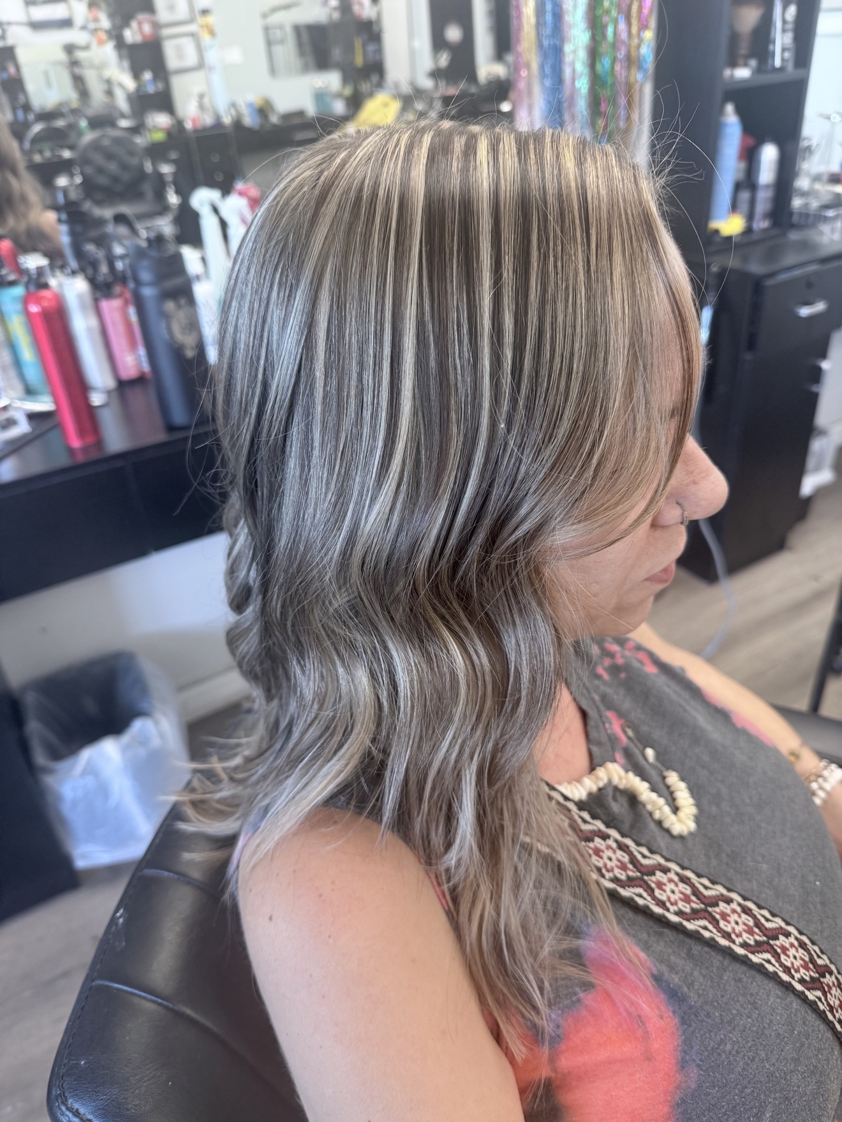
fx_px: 778
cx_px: 421
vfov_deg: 71.6
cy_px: 561
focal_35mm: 24
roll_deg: +4.7
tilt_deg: -30.8
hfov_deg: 56.8
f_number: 1.78
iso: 200
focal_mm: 6.76
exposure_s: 1/120
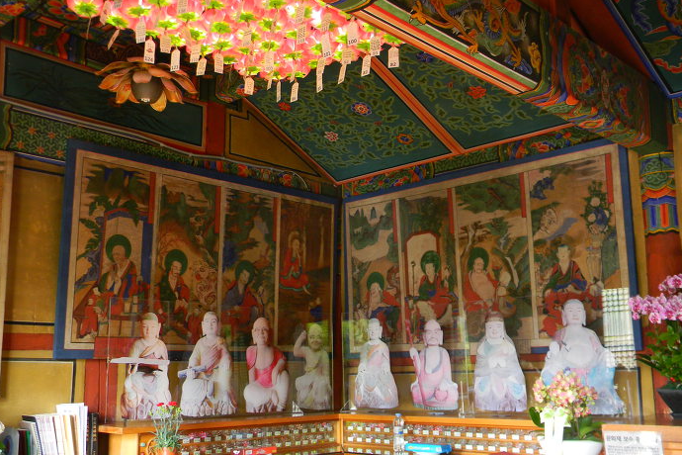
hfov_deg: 50.7
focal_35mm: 38
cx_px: 340
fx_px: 720
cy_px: 248
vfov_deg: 35.0
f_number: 3.7
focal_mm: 6.4
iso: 178
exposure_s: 1/7.9
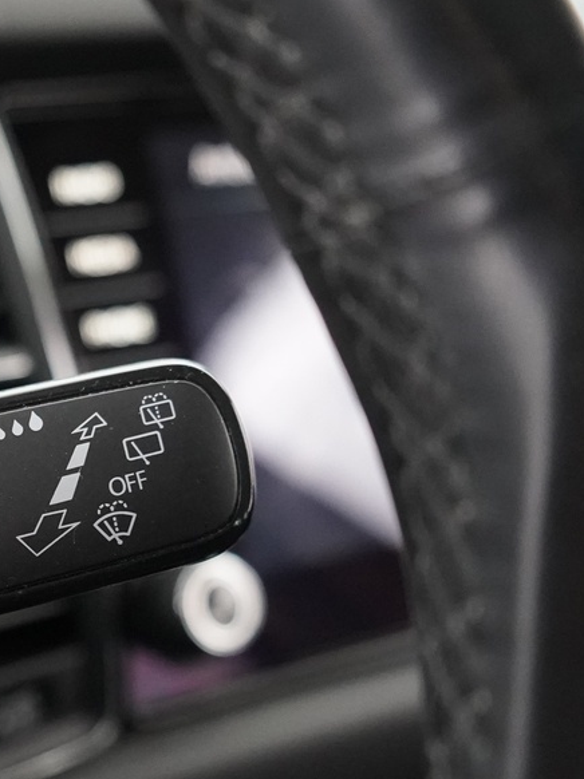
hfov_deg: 18.7
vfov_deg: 25.9
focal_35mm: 75
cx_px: -92
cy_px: 505
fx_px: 1688
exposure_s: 1/40
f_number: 3.5
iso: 8000
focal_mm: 28
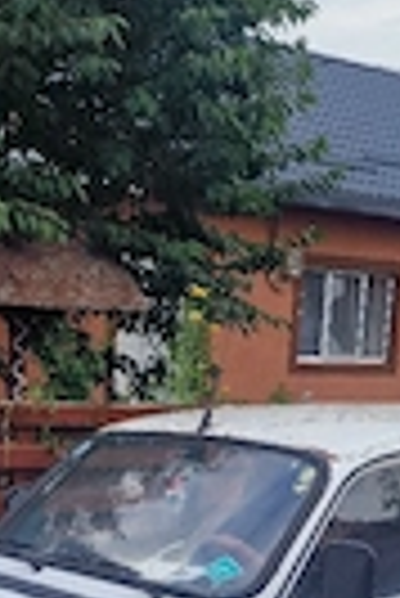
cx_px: 247
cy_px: 585
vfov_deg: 26.7
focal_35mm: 72
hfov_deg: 18.9
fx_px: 1197
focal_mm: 6.4
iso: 50
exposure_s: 1/182
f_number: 1.8
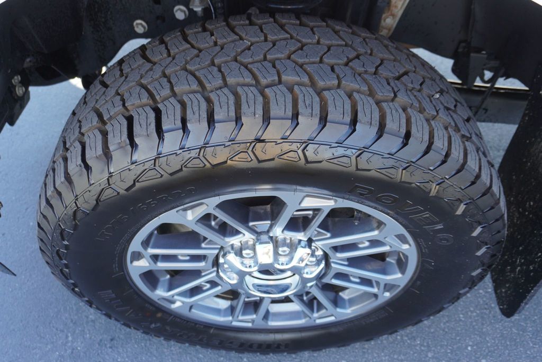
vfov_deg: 45.7
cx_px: 271
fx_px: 429
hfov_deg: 64.5
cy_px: 181
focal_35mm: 28
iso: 400
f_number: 4
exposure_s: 1/160
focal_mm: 19
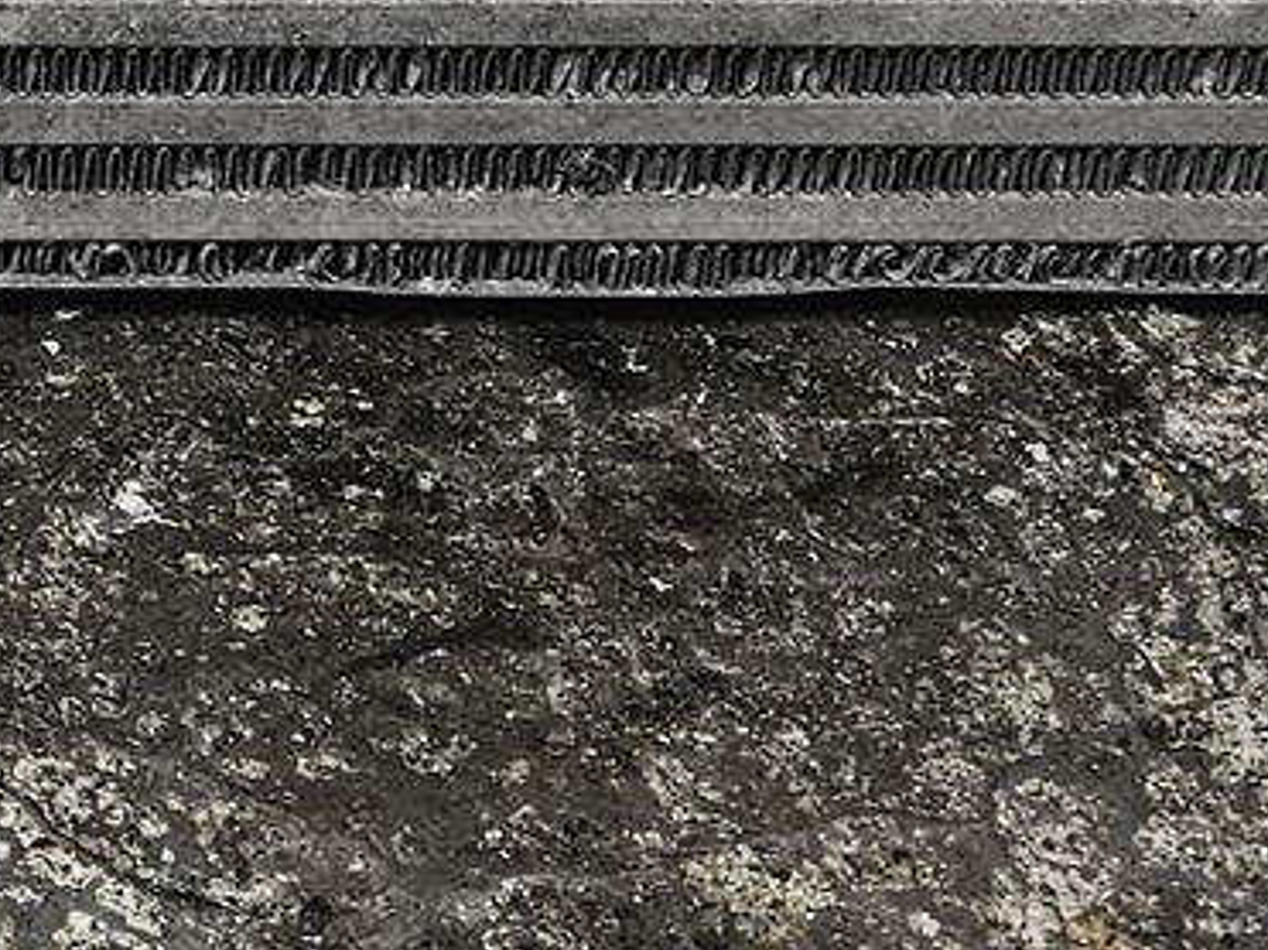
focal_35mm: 127
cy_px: -85
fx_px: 4651
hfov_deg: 14.5
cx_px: -649
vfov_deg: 11.5
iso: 250
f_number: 1.8
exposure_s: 1/100
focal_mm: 5.4
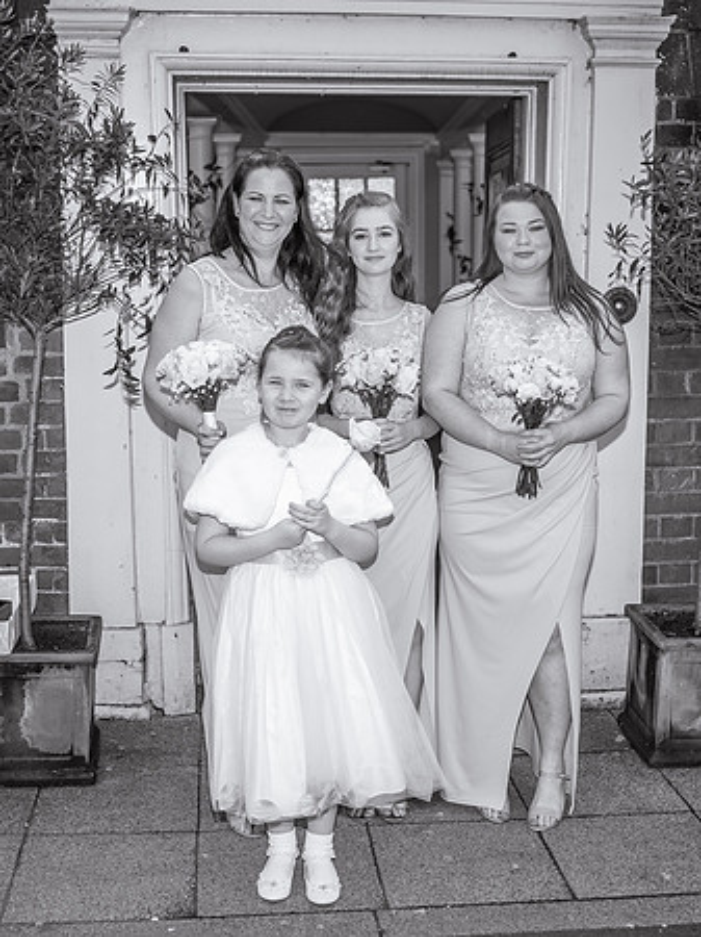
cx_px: 349
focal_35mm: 51
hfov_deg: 28.4
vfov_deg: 37.3
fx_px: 1386
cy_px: 461
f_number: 2.8
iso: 100
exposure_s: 1/1000
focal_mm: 35
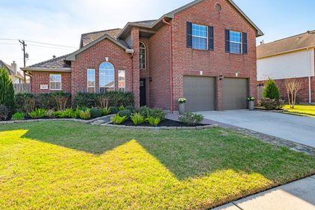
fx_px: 192
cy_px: 96
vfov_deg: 57.1
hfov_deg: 78.6
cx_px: 155
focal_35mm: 22
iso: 100
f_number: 11
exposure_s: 1/125
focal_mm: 19
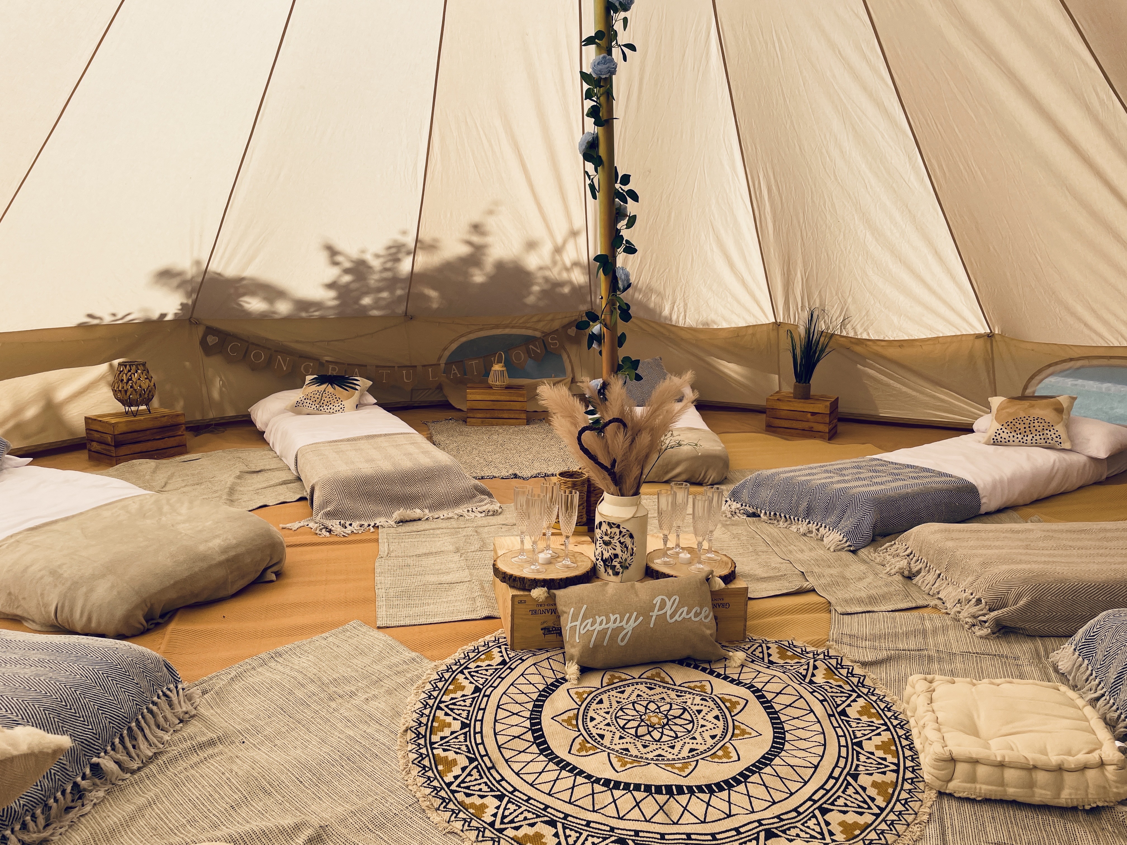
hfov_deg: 67.3
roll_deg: +1.3
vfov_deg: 53.1
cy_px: 422
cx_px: 564
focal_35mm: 26
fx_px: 846
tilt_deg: -9.7
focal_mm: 4.2
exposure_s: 1/2747
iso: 32
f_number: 1.6
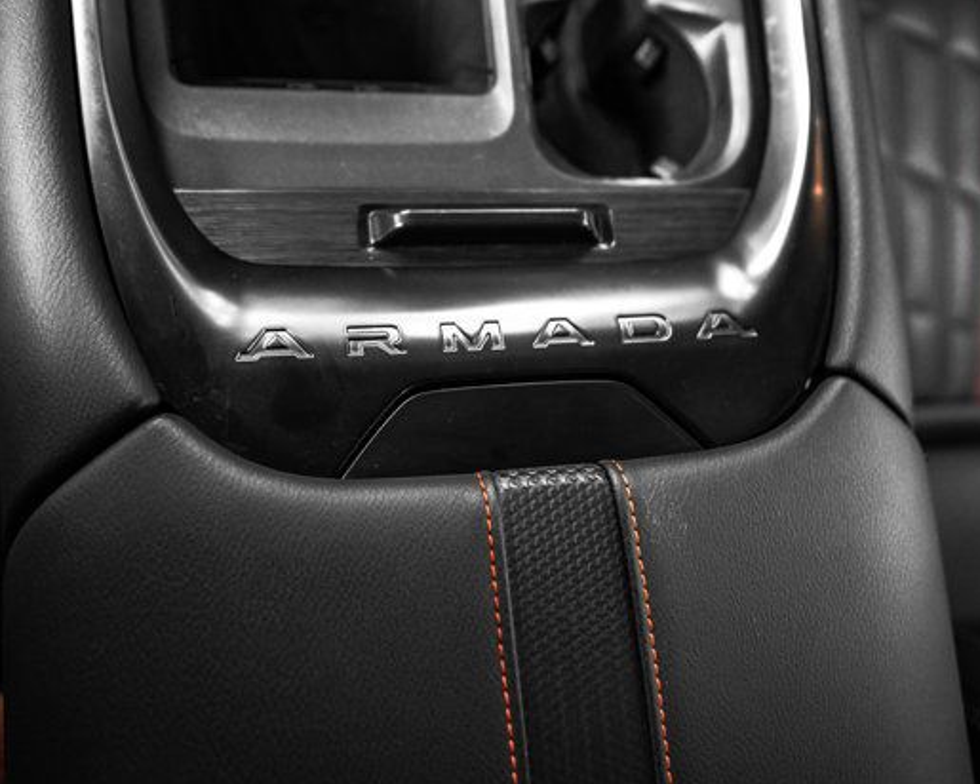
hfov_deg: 62.2
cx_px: 472
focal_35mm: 28
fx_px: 812
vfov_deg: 51.5
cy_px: 387
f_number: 2.8
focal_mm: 24
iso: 2000
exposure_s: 1/160
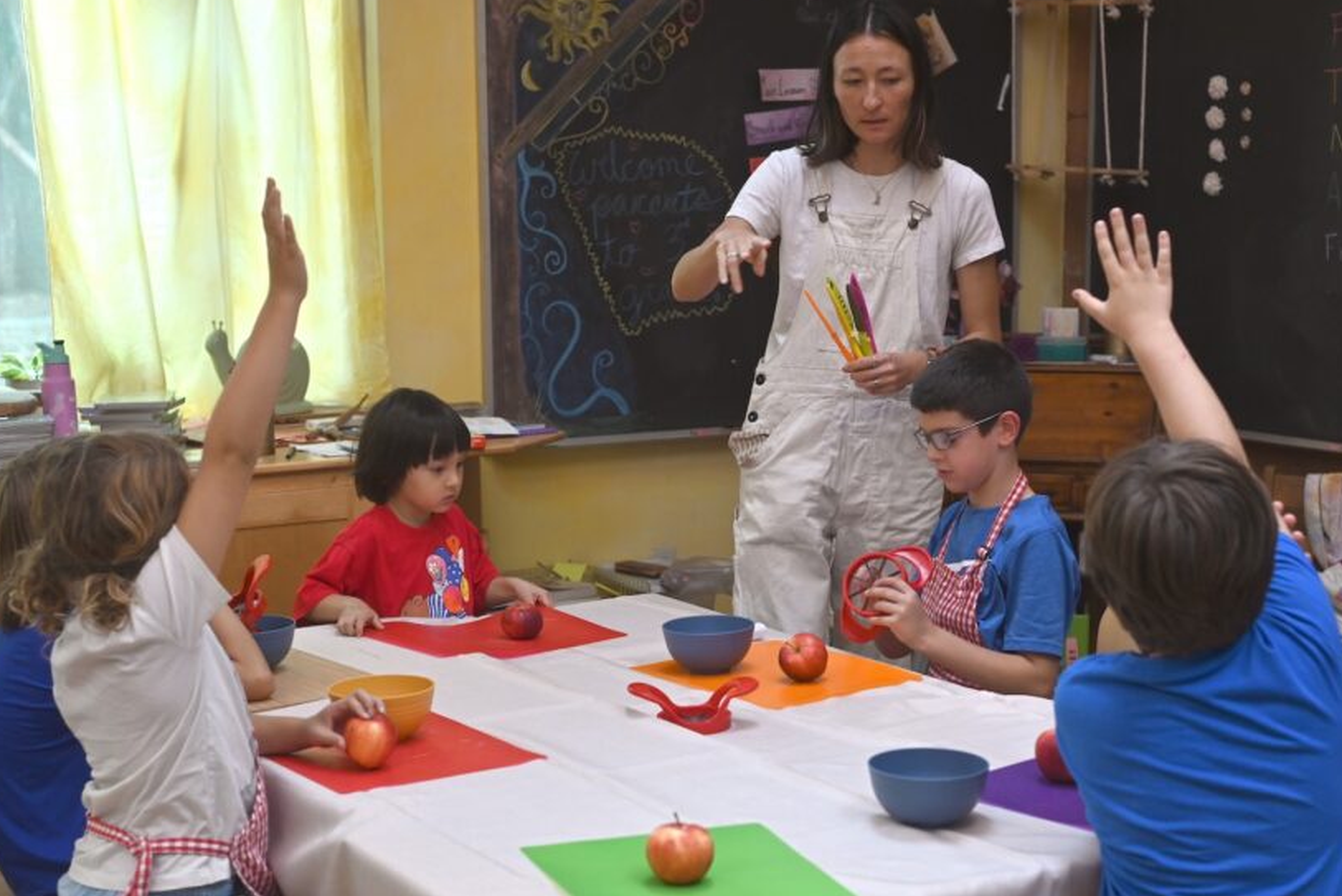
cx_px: 743
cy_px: 538
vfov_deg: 21.6
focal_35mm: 63
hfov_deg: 31.8
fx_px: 2350
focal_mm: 50
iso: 400
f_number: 4.5
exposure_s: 1/200
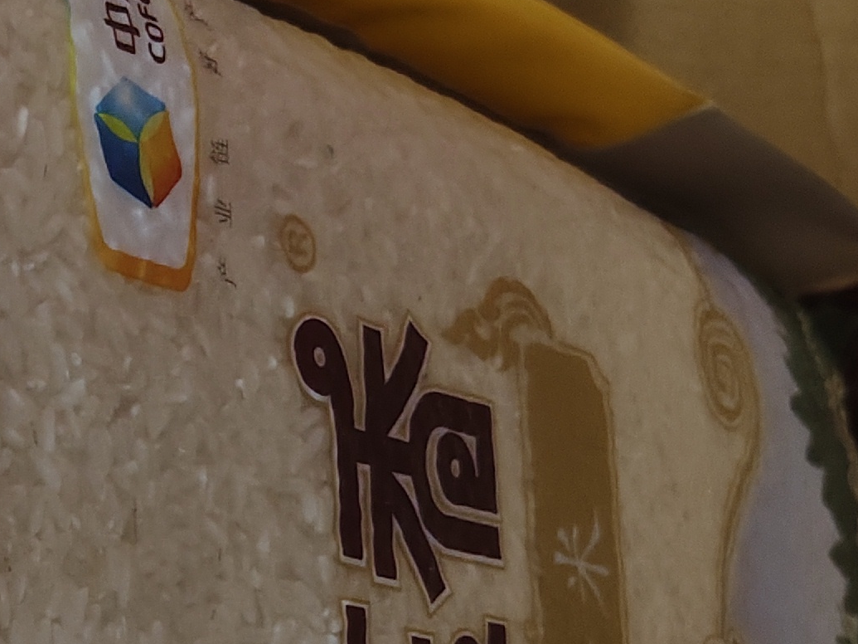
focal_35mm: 91
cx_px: -289
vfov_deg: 15.9
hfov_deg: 19.7
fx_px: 2255
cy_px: 653
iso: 1204
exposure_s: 1/50
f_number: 1.88
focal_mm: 5.56
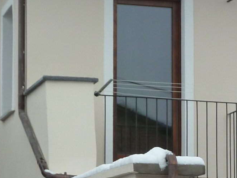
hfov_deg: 9.8
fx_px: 1369
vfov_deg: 7.4
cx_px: 235
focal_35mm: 200
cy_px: 153
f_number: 3.8
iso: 125
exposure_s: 1/100
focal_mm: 8.5
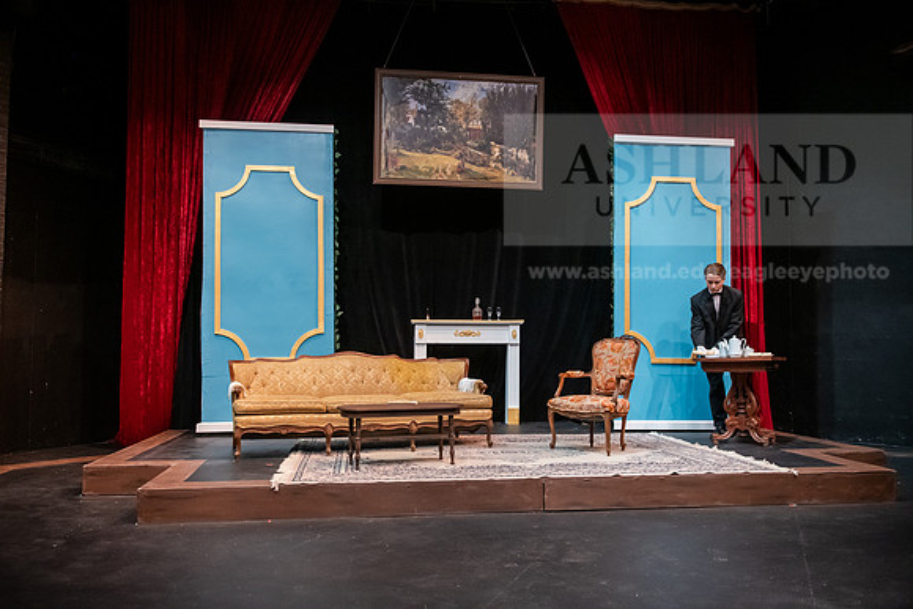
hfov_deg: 60.3
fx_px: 786
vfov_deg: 42.3
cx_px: 456
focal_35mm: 31
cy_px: 304
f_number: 3.2
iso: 4000
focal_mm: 31
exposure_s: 1/200
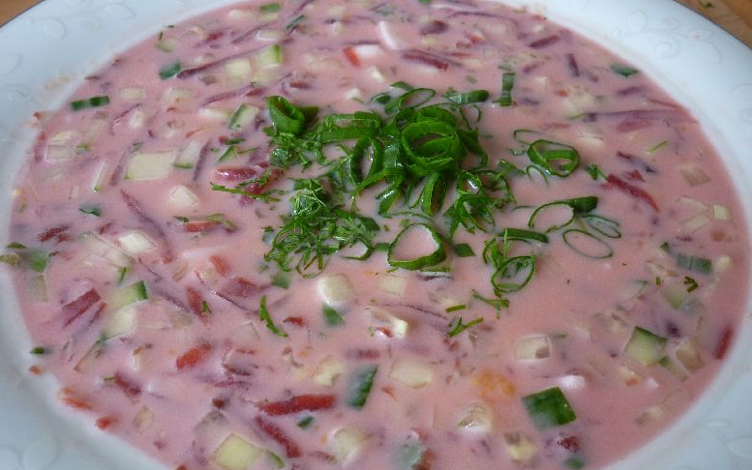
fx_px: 738
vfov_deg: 35.3
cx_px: 385
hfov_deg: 54.0
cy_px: 252
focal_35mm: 36
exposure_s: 1/30
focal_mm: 5.5
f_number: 2.8
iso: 80
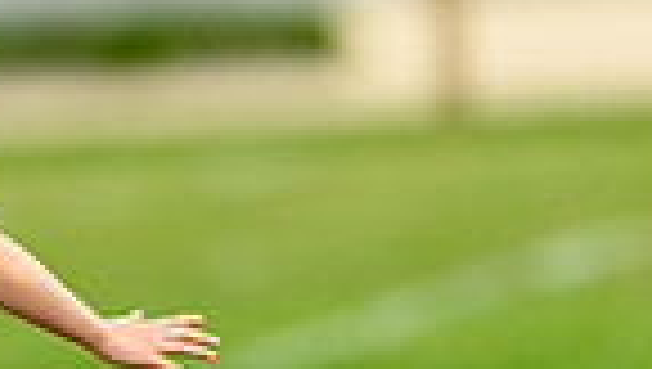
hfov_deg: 1.3
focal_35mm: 1673
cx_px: -418
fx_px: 28961
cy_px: 272
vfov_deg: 0.7
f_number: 3.2
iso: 320
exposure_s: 1/1250
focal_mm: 400
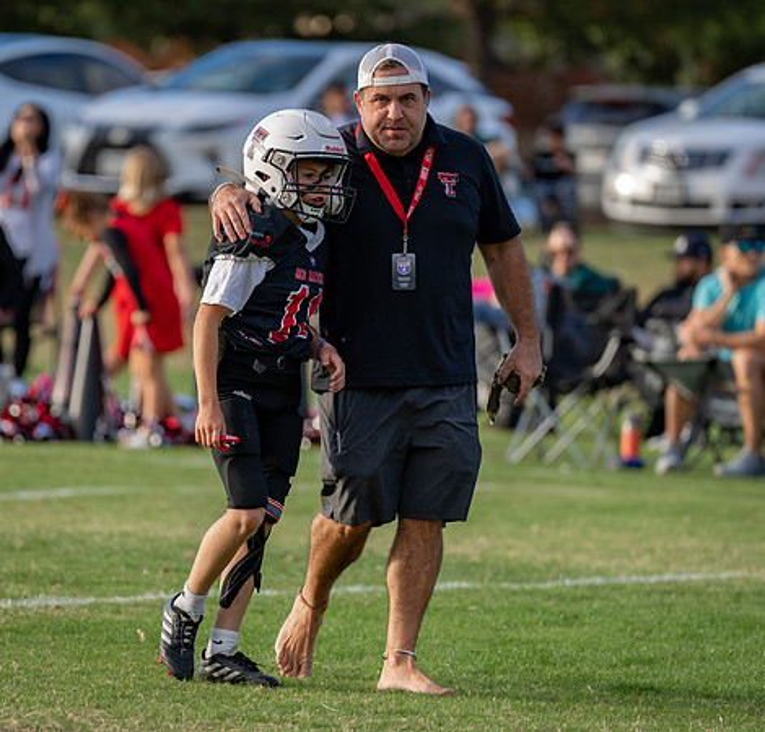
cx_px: 265
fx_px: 8510
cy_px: 352
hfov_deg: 5.1
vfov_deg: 4.9
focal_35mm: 348
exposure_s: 1/1250
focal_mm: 200
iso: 200
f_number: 2.8
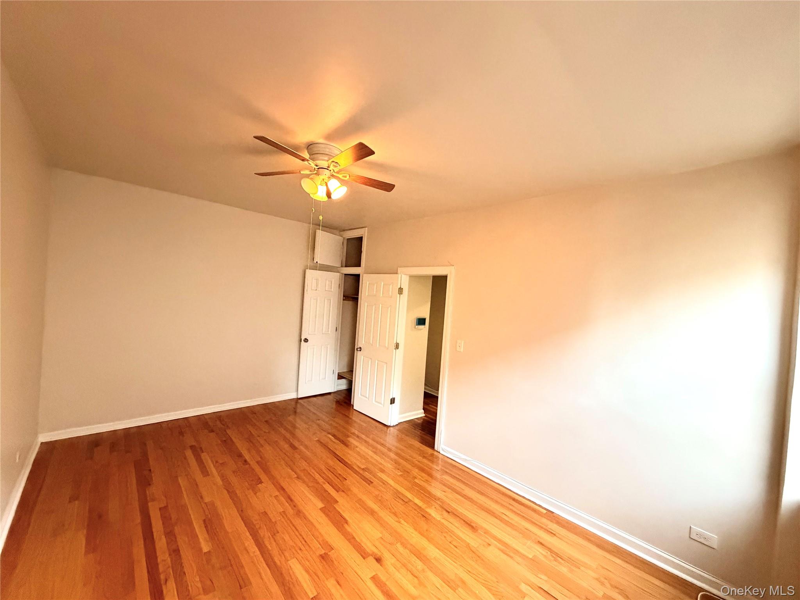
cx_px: 400
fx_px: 324
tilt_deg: -0.6
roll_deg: -3.6
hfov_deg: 102.1
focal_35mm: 14
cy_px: 300
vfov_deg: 85.7
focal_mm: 2.22
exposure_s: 1/60
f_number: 2.2
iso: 640
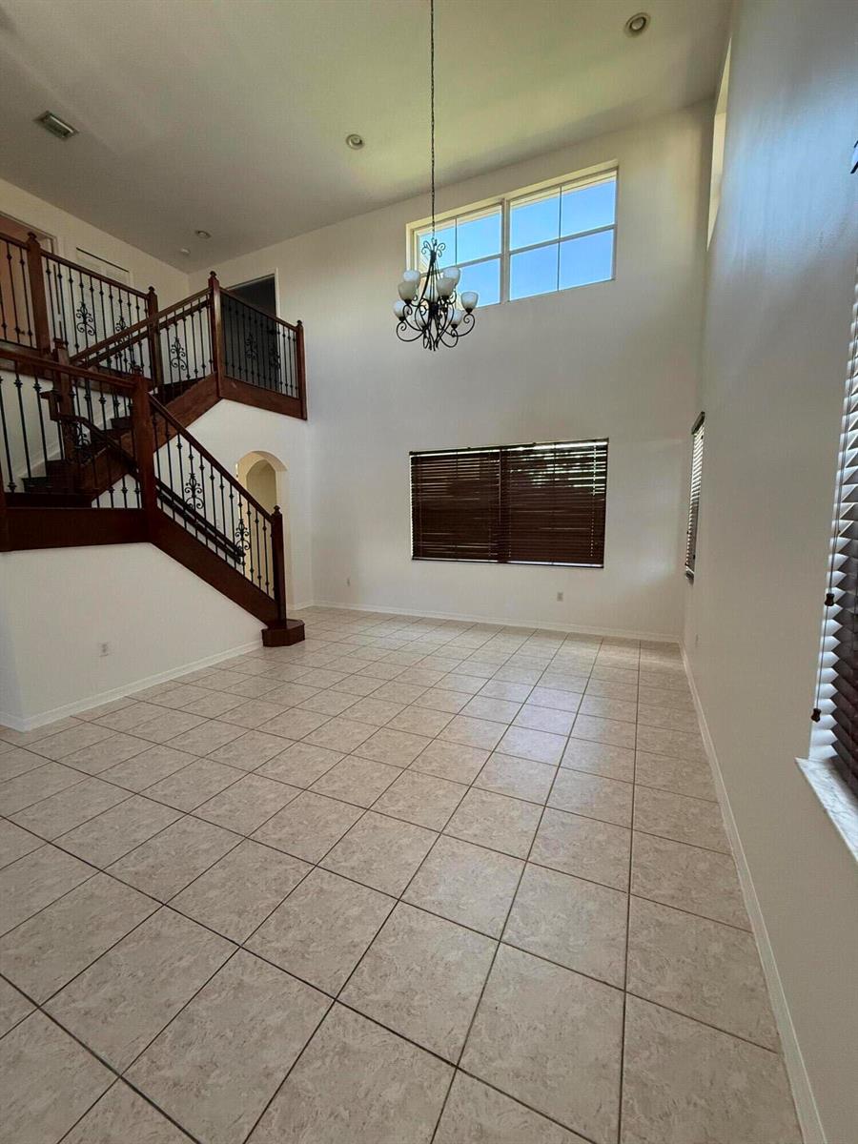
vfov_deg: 102.1
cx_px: 429
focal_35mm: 14
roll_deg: -0.3
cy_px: 572
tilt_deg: -6.5
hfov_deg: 85.7
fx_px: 463
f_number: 2.2
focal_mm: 2.22
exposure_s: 1/120
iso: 400
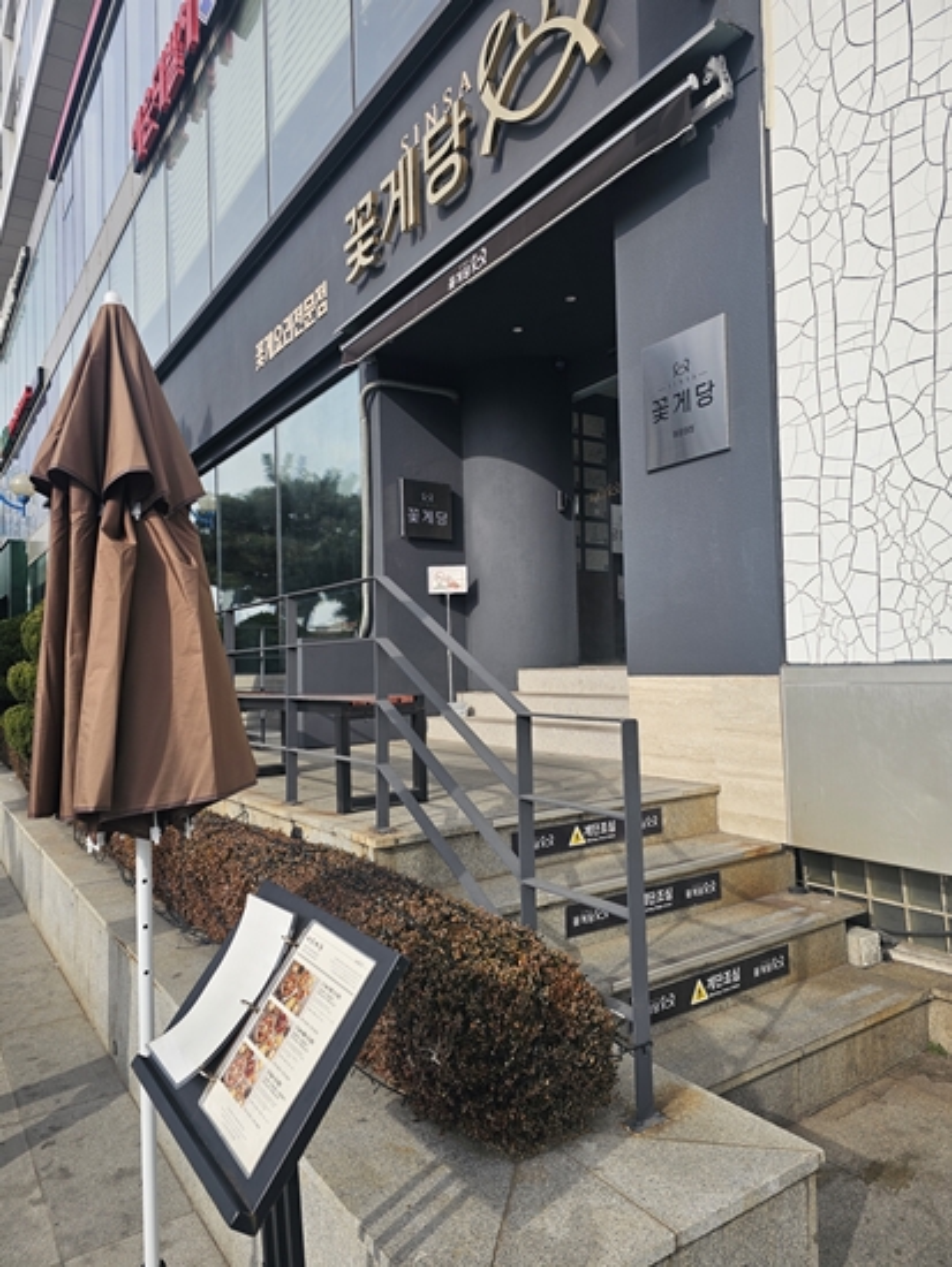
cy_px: 634
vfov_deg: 73.9
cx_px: 476
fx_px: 843
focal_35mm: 23
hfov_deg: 58.9
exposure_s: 1/622
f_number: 1.7
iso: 10
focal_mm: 6.3
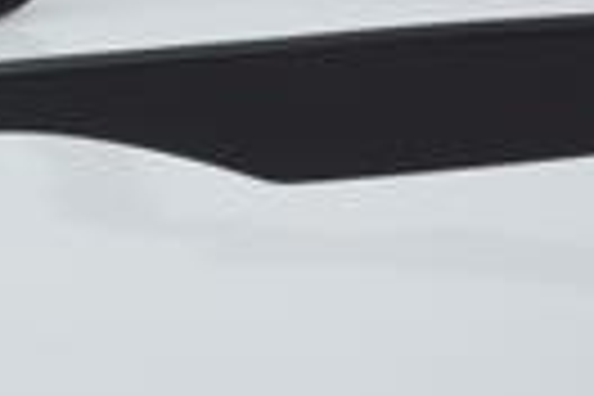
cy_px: 54
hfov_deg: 9.1
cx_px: 396
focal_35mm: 227
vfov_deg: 6.0
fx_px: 3745
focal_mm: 50
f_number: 32
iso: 100
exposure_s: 1/4
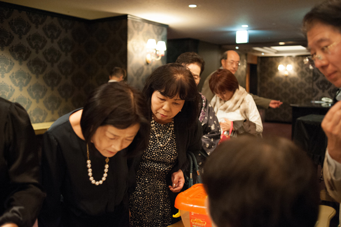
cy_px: 114
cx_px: 170
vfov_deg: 37.8
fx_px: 331
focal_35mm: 35
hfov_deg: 54.5
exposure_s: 1/100
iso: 4000
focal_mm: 35
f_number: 2.8
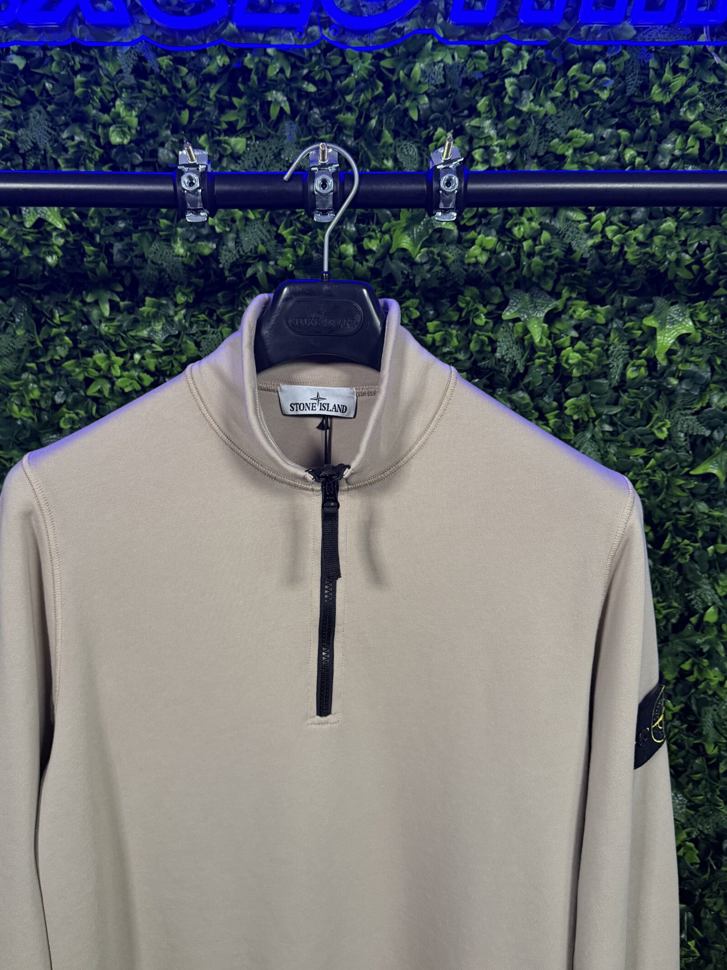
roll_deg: -0.5
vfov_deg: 61.4
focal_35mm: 29
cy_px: 421
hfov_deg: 48.2
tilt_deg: -8.0
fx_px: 812
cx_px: 328
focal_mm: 6.76
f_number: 1.78
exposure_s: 1/50
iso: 320
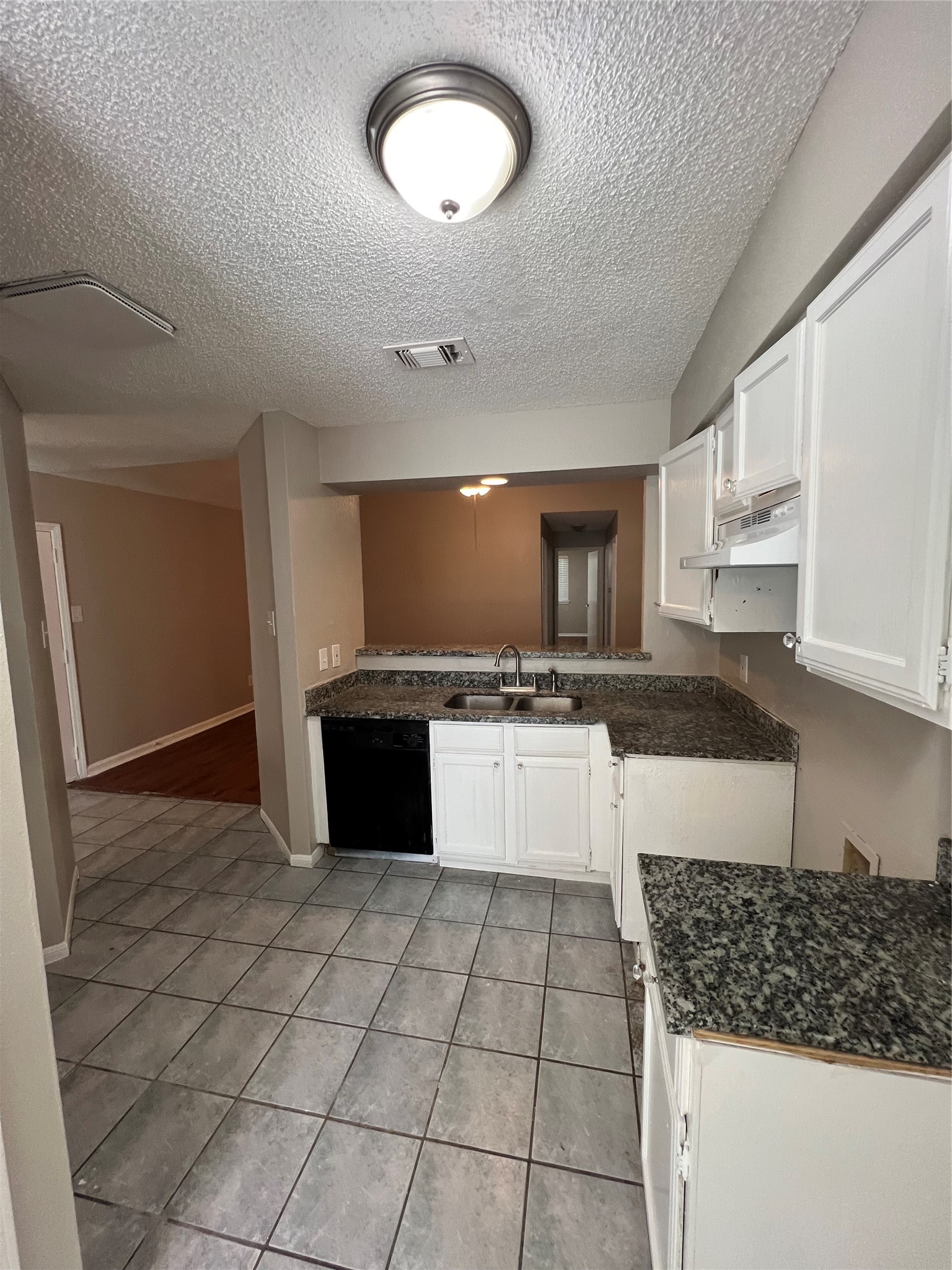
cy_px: 635
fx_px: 477
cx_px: 476
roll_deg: -0.7
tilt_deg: -5.2
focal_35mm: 13
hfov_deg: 89.9
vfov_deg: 106.2
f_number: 1.8
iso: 200
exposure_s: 1/120
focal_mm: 1.57
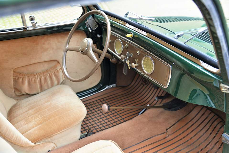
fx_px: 223
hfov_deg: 54.4
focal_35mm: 35
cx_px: 114
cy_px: 76
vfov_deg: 37.9
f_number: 4
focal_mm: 35
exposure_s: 1/60
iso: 450
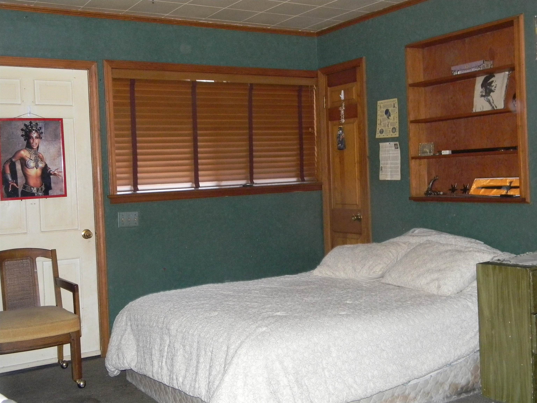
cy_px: 202
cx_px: 268
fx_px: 636
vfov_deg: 35.1
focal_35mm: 41
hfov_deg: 45.8
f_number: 3.8
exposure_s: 1/30
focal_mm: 7.3
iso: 528
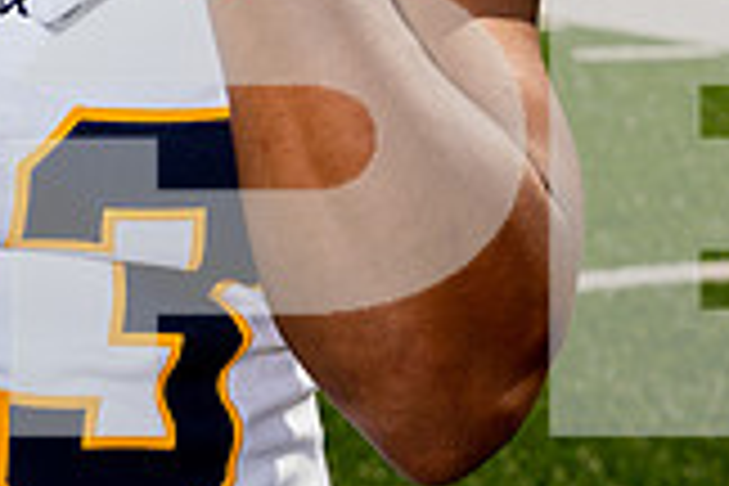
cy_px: -344
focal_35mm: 183
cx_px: -63
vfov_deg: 7.3
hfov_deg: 11.1
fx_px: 3705
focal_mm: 51
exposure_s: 1/250
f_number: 7.1
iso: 100
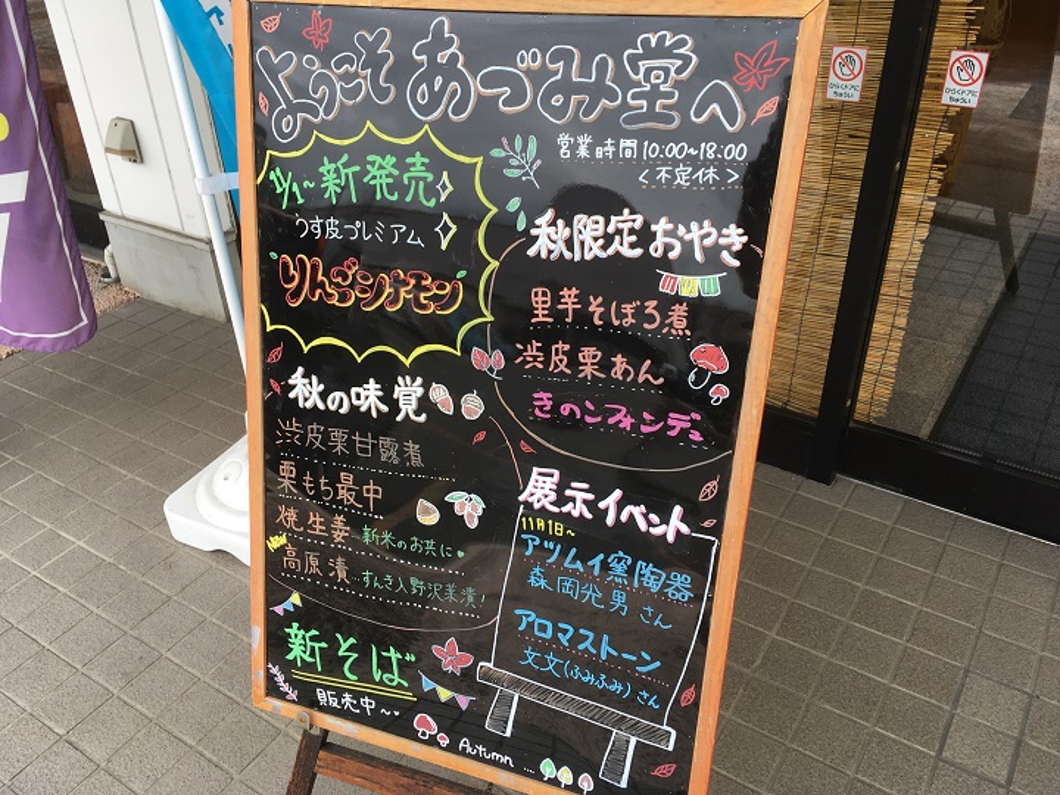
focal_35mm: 29
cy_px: 398
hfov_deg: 61.7
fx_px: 888
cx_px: 530
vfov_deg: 48.2
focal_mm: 4.15
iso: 25
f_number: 2.2
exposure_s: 1/195
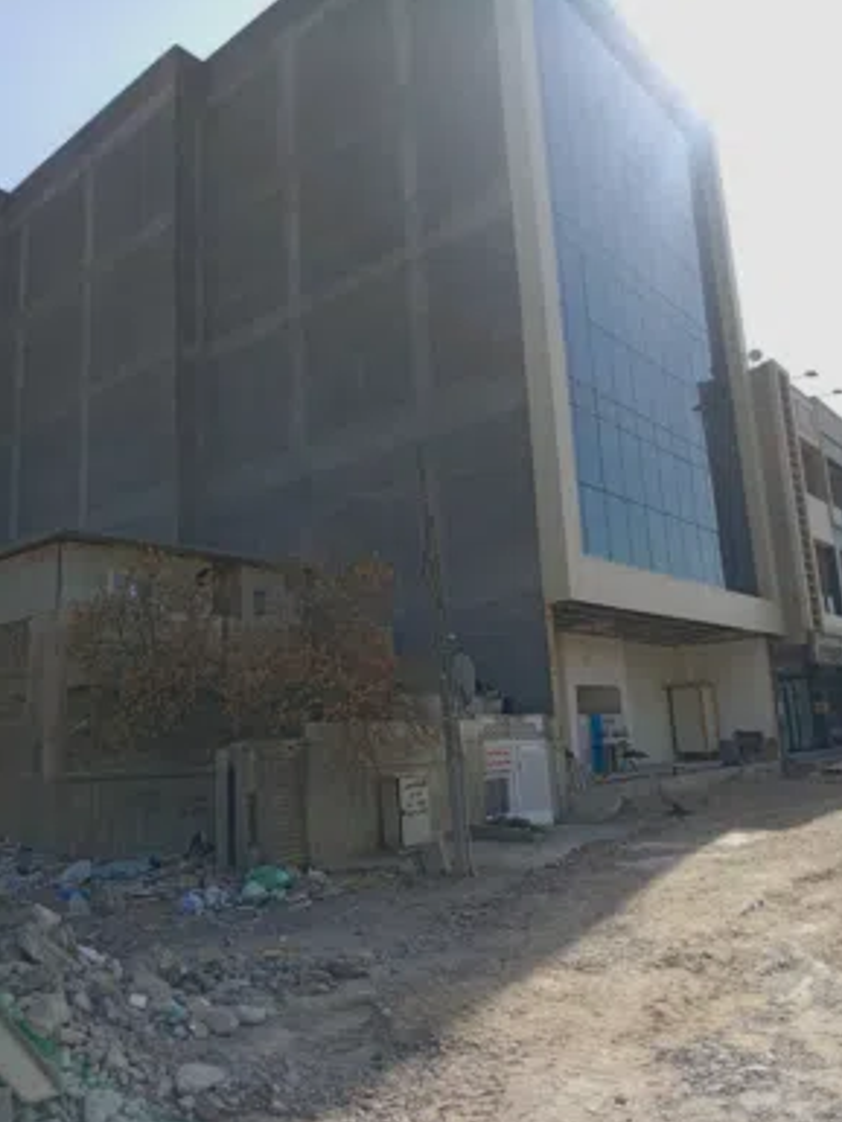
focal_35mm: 27
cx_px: 434
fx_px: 875
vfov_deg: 65.3
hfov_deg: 51.4
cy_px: 574
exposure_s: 1/1098
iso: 100
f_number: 1.8
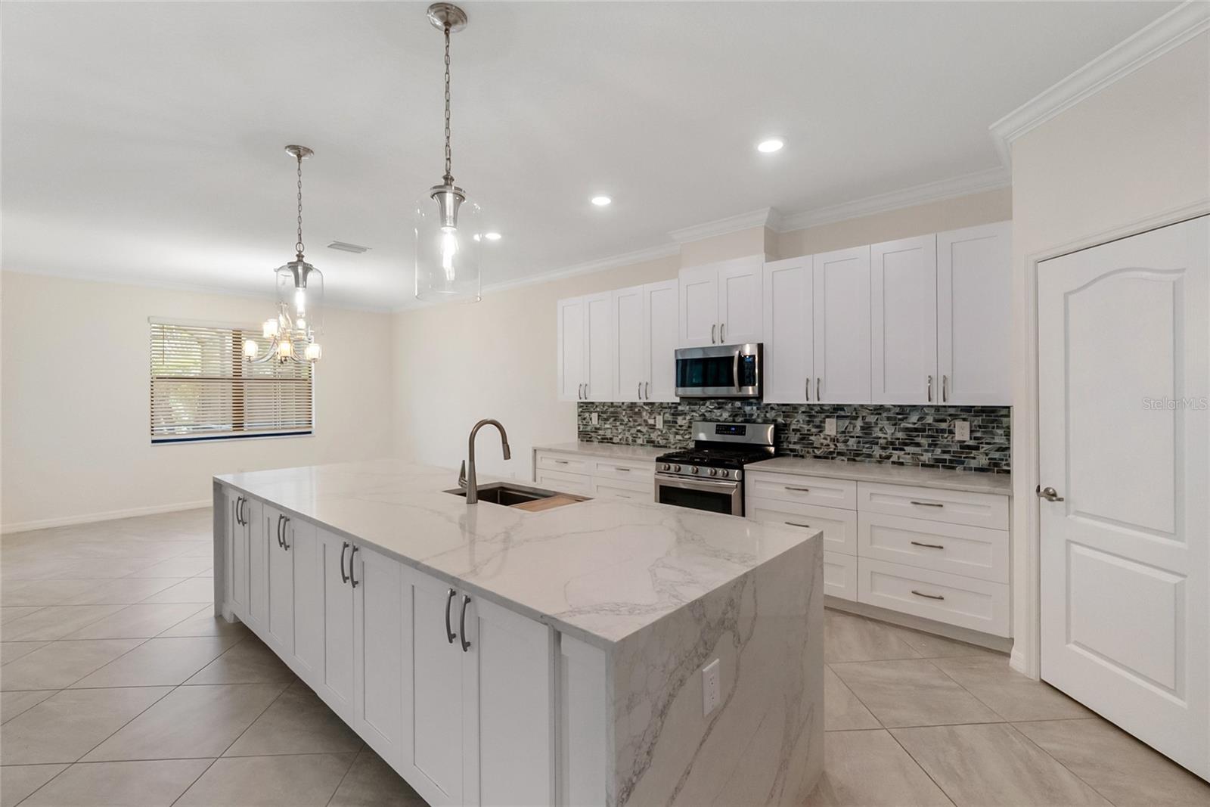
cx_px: 605
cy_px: 404
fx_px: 504
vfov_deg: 77.3
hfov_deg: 100.4
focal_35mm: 15
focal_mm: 10
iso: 1250
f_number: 6.7
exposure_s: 1/125
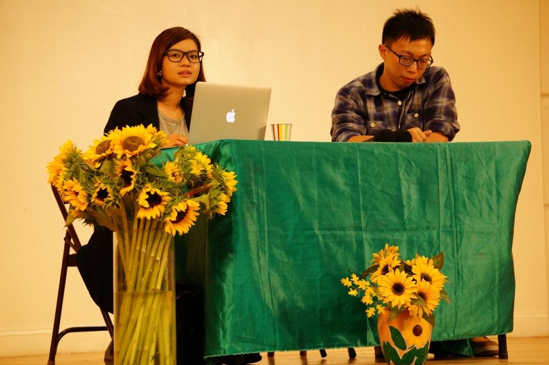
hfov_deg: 13.8
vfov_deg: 9.2
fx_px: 2263
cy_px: 182
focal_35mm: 148
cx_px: 274
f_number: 5.6
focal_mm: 99
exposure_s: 1/30
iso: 1600
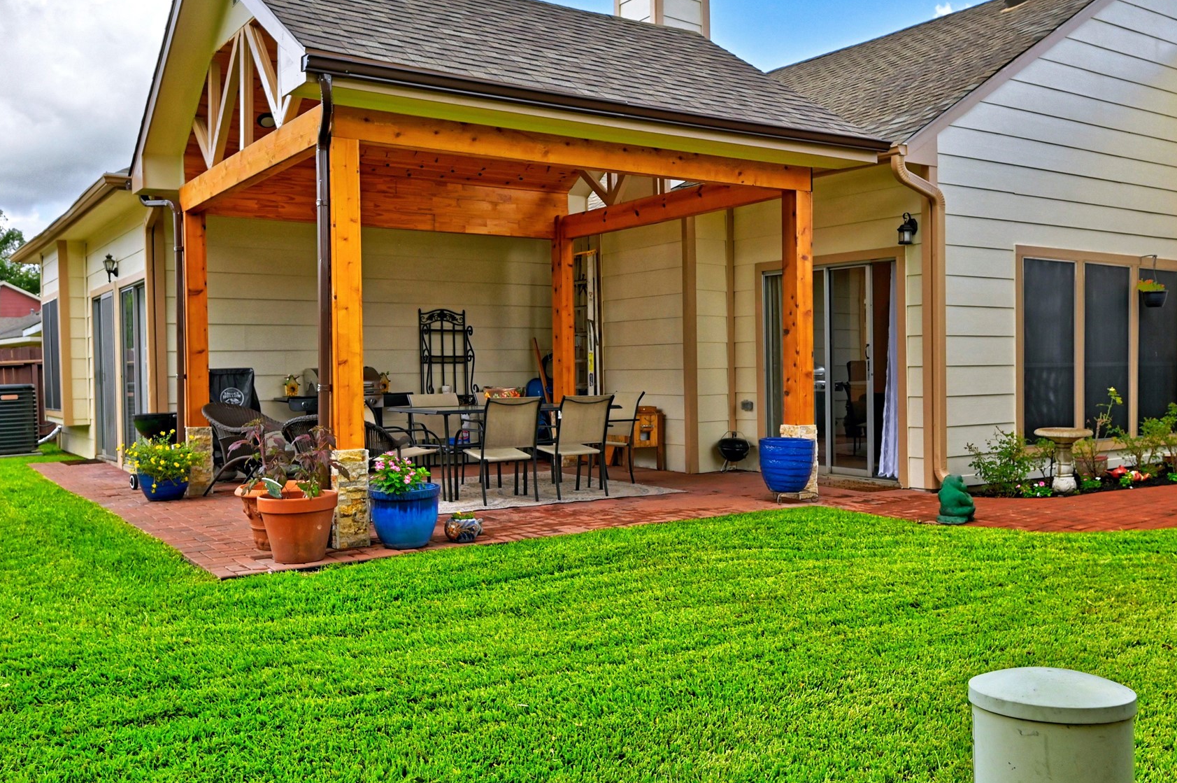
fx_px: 1034
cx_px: 643
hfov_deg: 59.2
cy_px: 386
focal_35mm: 32
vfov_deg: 41.5
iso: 400
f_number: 8
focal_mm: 24.5
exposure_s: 1/200
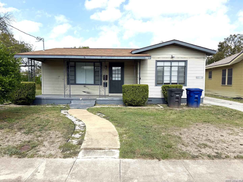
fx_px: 168
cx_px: 122
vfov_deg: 56.8
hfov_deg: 71.6
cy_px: 91
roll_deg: -0.4
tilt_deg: -3.6
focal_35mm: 24
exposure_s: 1/4405
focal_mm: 6.76
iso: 80
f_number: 1.78
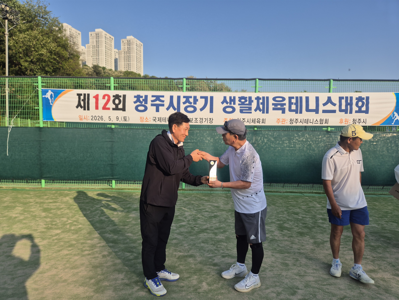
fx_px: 265
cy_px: 150
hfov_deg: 73.9
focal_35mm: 23
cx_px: 200
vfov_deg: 58.9
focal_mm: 5.4
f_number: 1.8
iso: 25
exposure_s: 1/1572
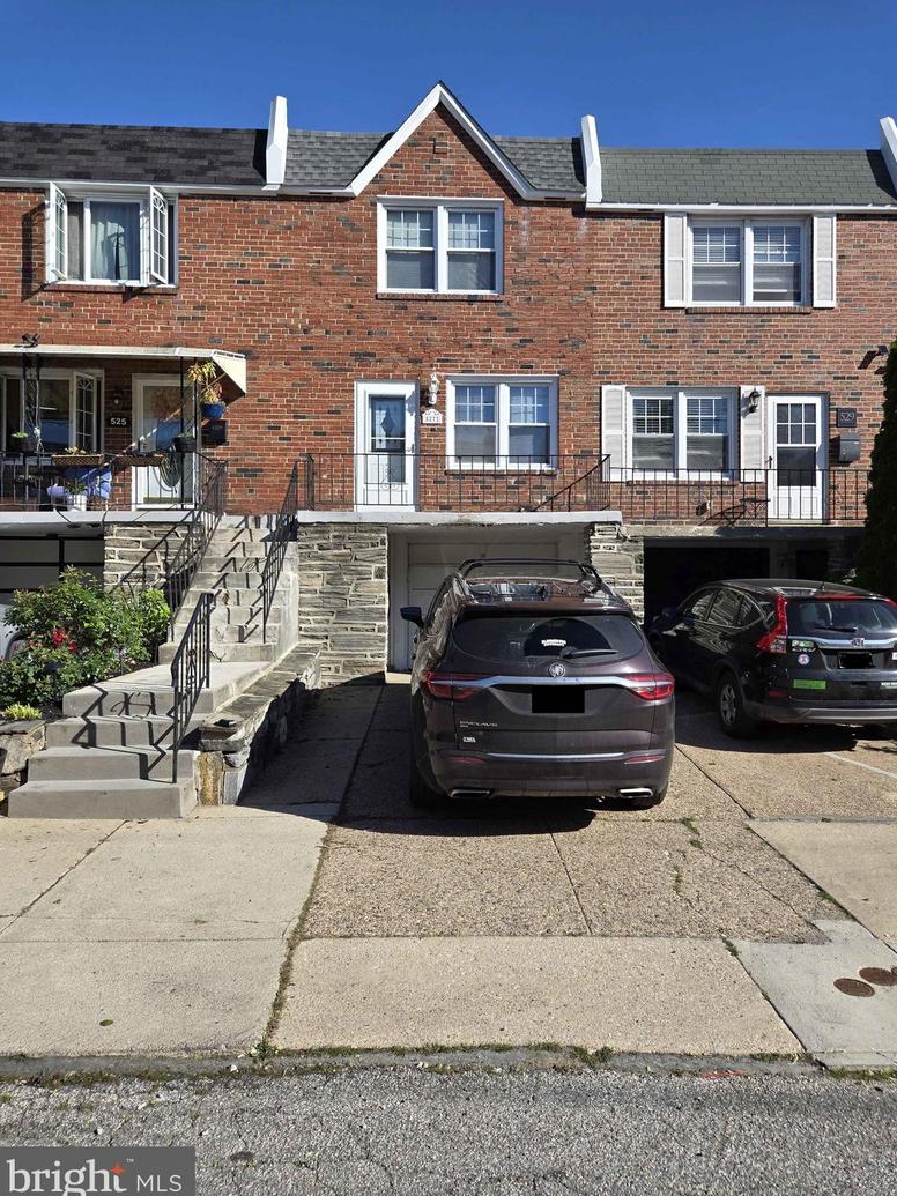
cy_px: 589
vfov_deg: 71.6
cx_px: 460
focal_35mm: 24
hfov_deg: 56.8
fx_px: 829
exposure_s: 1/2921
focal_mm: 5.4
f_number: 1.8
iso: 40
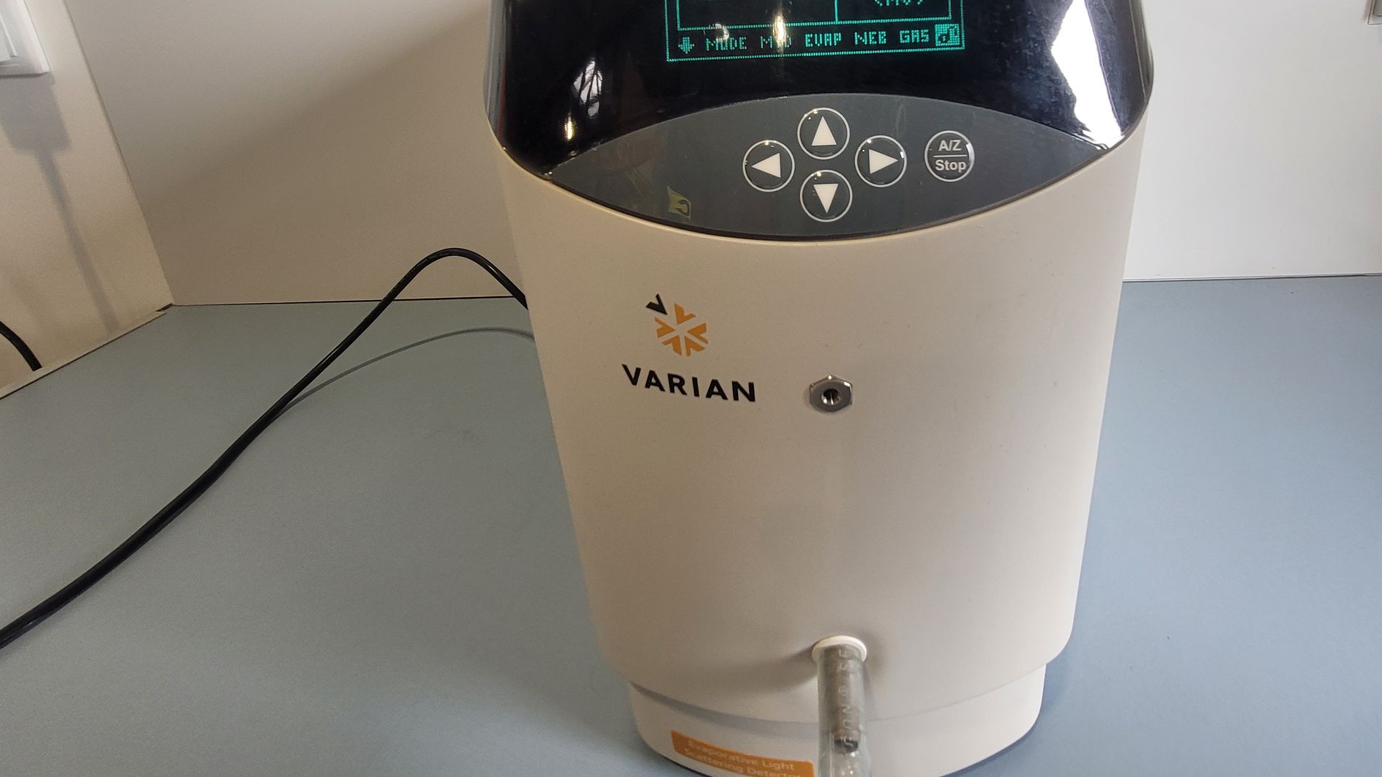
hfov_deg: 91.9
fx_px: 660
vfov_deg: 58.0
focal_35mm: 18
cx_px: 801
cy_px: 198
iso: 80
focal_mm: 1.74
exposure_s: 1/50
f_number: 2.2
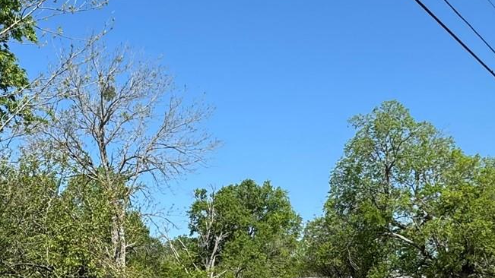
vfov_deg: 24.4
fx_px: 630
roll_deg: +0.1
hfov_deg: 41.3
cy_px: 235
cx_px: 109
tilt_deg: +8.4
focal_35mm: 48
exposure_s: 1/1449
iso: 50
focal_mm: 2.22
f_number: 2.2
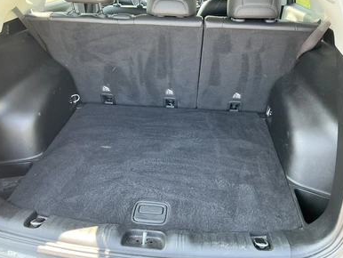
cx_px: 168
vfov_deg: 48.3
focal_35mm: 29
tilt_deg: -32.8
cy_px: 128
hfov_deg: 61.6
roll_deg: +2.0
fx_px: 288
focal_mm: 3
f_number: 1.8
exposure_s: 1/70
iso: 64
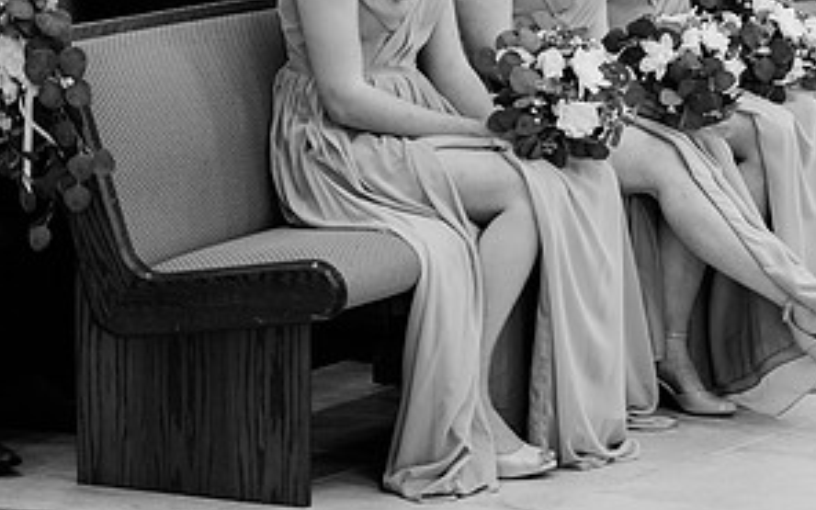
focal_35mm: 166
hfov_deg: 12.5
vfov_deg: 7.9
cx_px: 753
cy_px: 47
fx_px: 3692
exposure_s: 1/250
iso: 1000
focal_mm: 78
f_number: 2.8
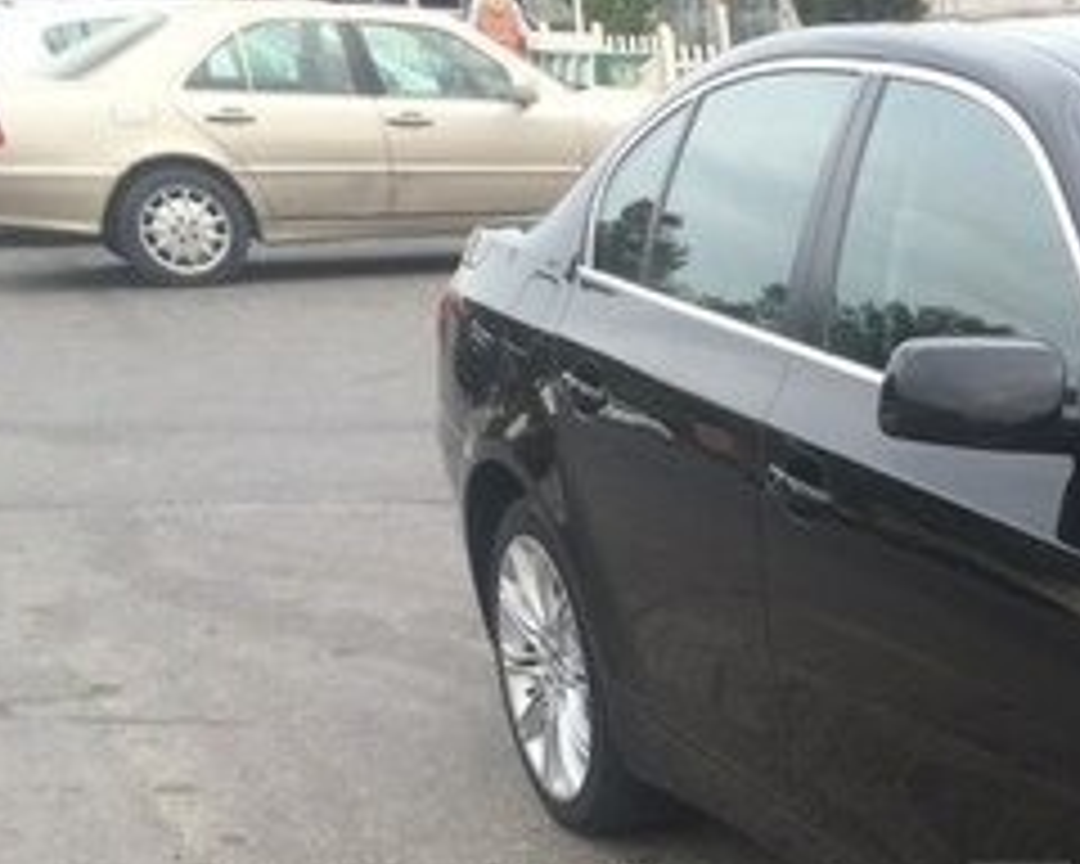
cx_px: 1431
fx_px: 2493
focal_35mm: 78
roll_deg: -1.0
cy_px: 929
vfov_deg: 18.9
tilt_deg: -22.0
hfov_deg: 21.8
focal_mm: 4.15
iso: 32
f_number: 2.2
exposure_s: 1/339
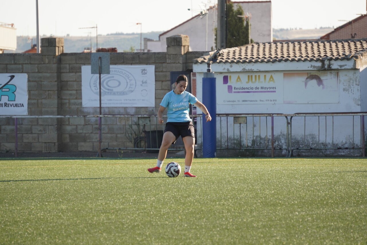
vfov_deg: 4.4
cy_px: 122
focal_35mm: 315
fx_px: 3211
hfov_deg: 6.5
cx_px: 184
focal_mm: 210
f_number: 6.3
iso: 250
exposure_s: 1/400
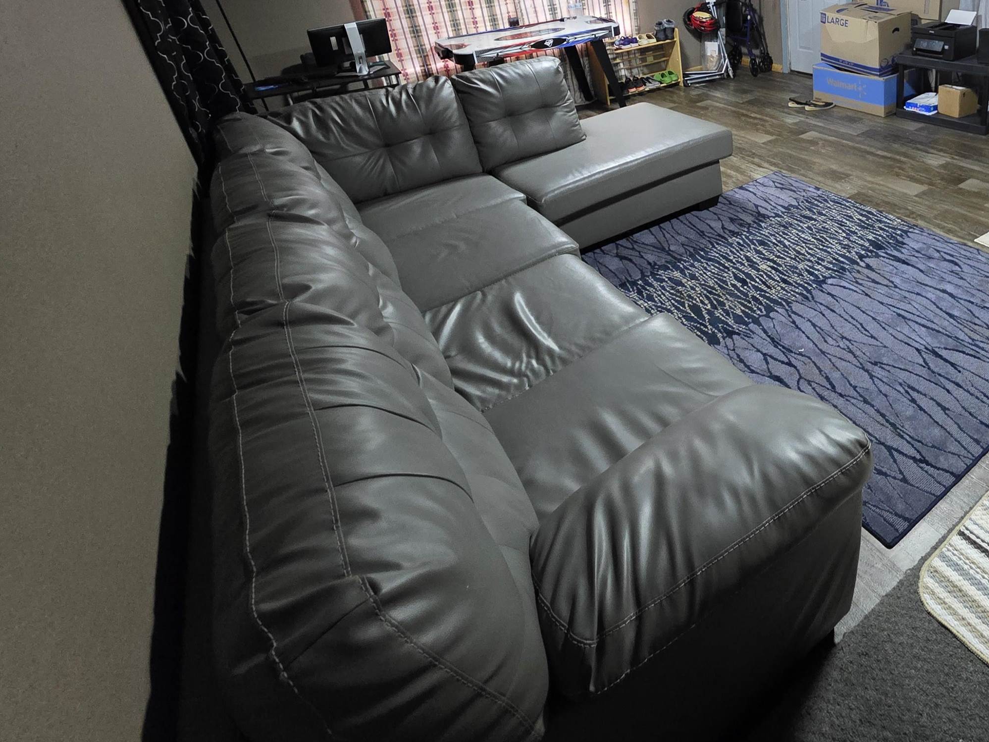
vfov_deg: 62.1
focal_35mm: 20
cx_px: 733
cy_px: 182
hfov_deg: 76.2
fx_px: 571
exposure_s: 1/60
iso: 1000
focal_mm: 2.2
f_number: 1.9
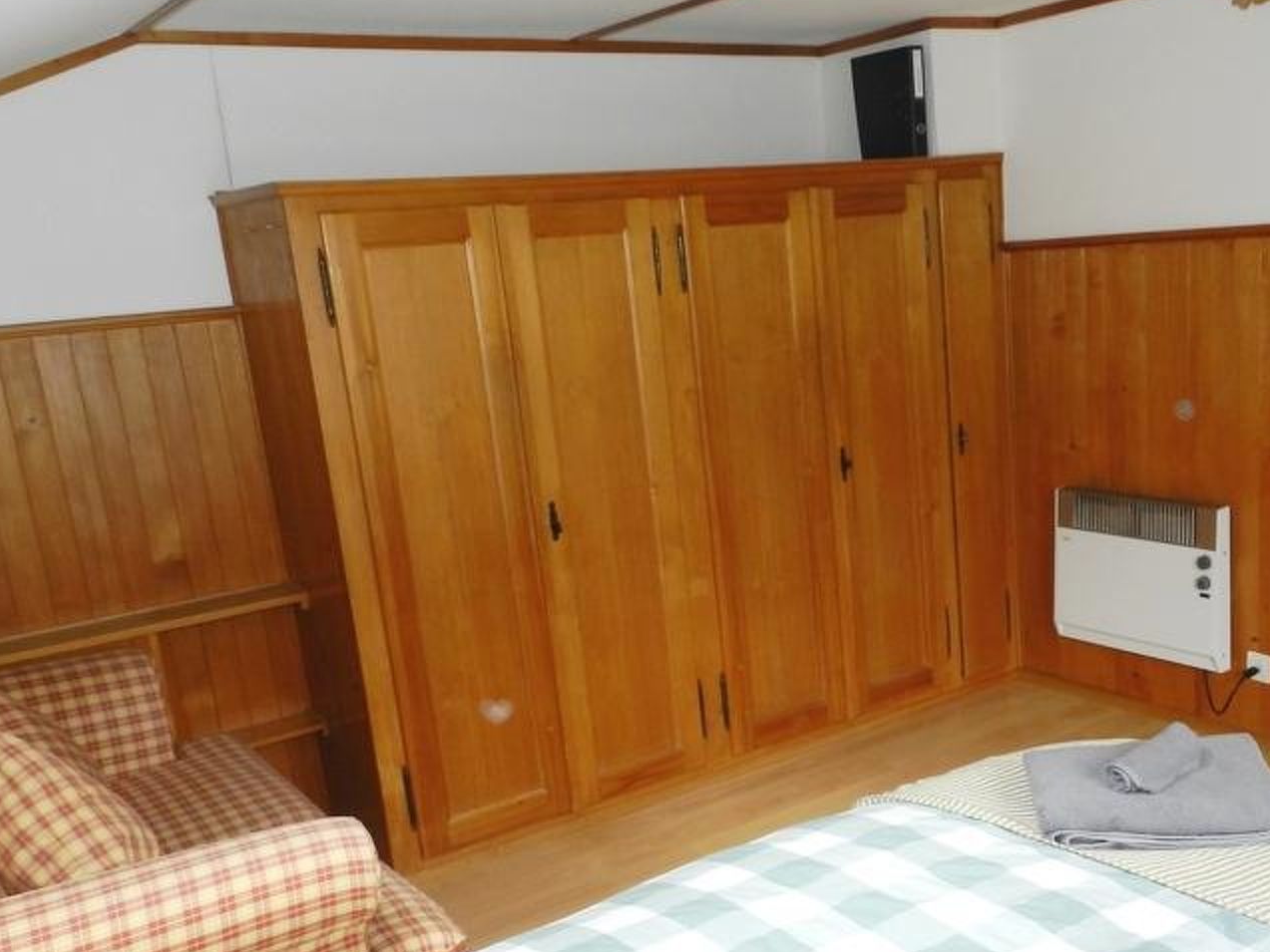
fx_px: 1358
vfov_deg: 38.5
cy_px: 583
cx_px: 841
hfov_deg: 49.3
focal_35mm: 37
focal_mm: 4
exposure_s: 1/30
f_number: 3.4
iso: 160
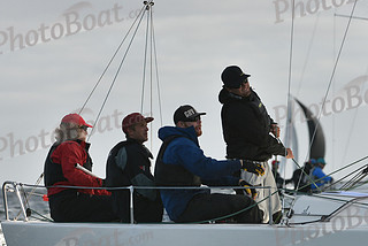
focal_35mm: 362
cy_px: 175
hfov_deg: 5.7
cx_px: 214
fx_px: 3704
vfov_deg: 3.8
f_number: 5.6
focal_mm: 200
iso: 320
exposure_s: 1/1600
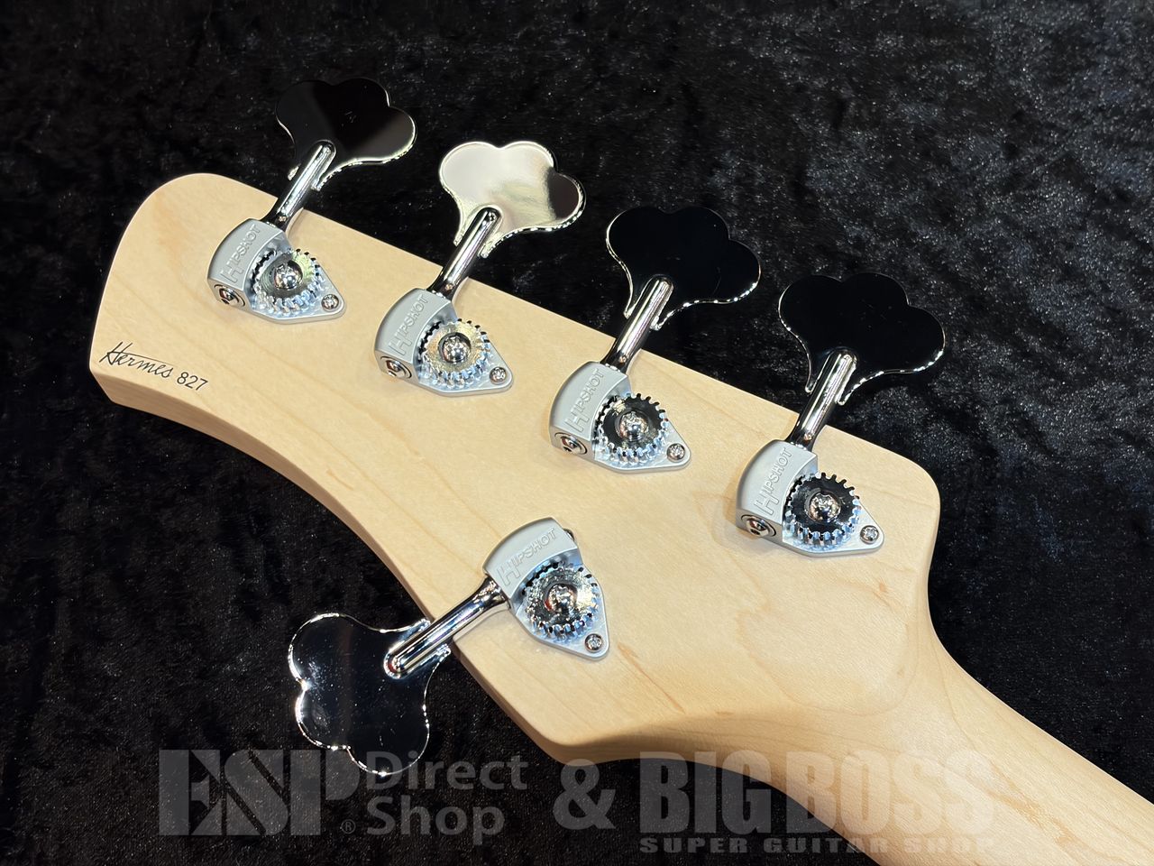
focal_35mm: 52
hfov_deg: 36.8
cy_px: 433
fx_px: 1734
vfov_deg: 28.0
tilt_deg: -63.6
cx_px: 577
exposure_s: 1/60
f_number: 1.6
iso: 100
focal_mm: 5.96
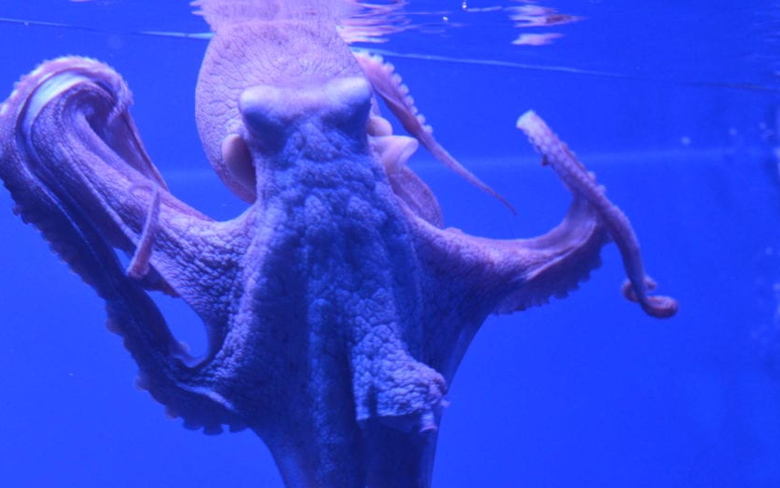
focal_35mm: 93
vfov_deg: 14.0
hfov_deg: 22.3
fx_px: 1977
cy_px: 314
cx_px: 366
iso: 2000
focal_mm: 50
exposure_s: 1/60
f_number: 4
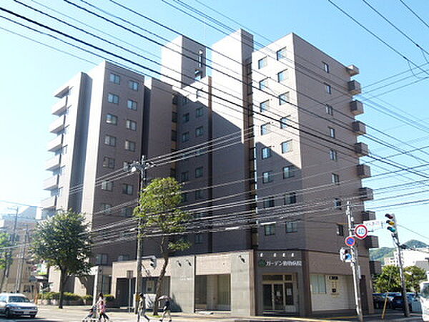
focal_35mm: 34
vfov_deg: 41.8
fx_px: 421
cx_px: 214
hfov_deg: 54.0
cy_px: 161
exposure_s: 1/320
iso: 100
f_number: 4
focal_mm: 6.1
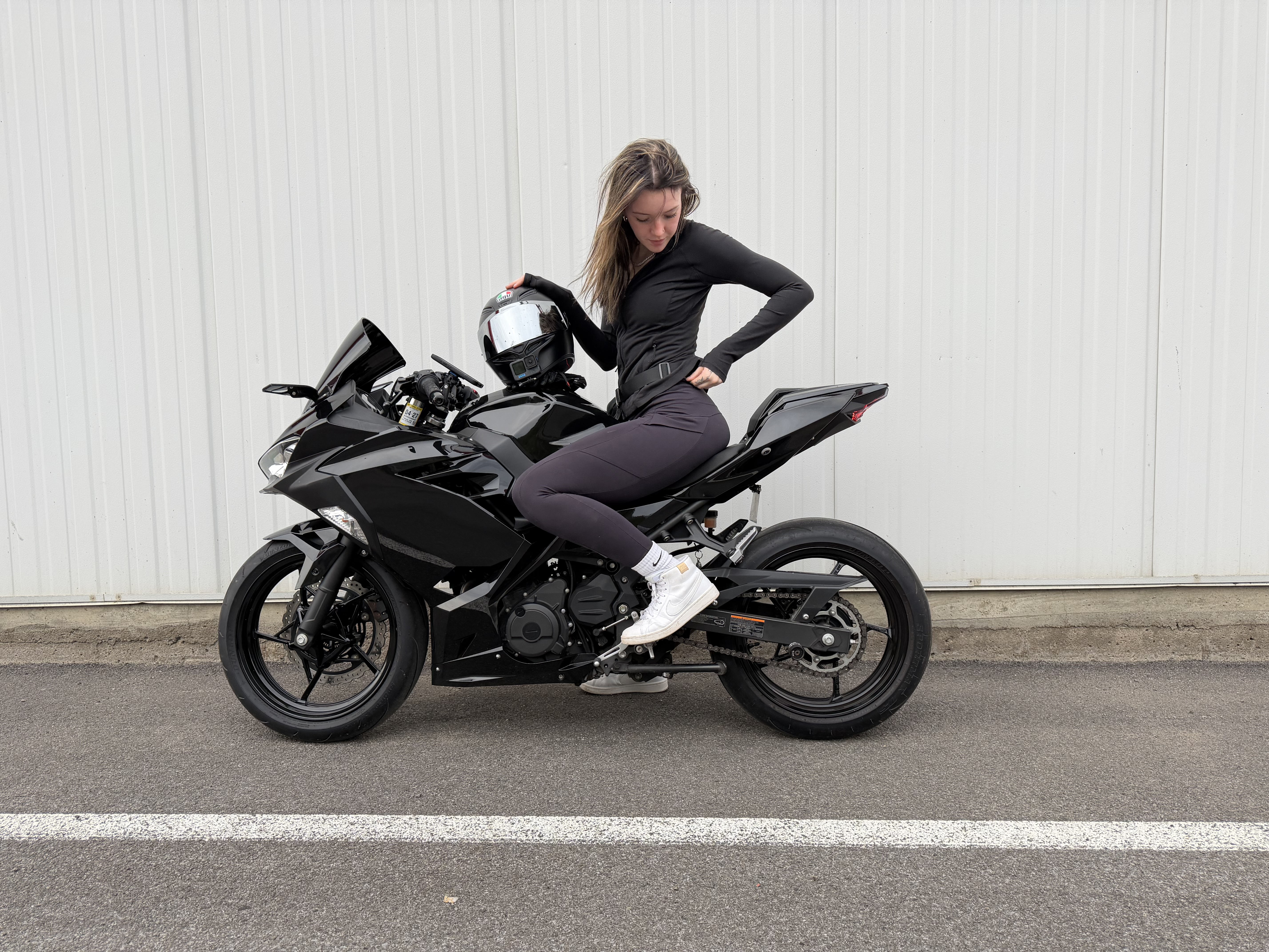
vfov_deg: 56.8
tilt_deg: -4.7
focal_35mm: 24
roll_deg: +1.6
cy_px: 476
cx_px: 634
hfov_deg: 71.6
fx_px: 880
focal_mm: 6.76
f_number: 1.78
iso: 100
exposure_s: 1/121
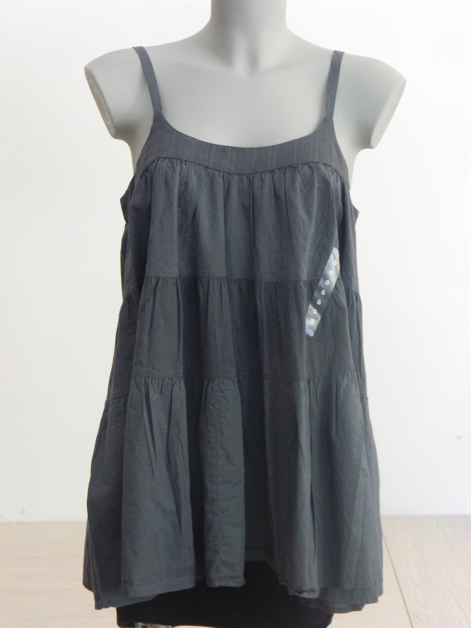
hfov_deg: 21.0
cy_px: 314
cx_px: 236
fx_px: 1270
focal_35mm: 70
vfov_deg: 27.8
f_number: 4
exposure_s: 1/15
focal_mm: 12.6
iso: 400
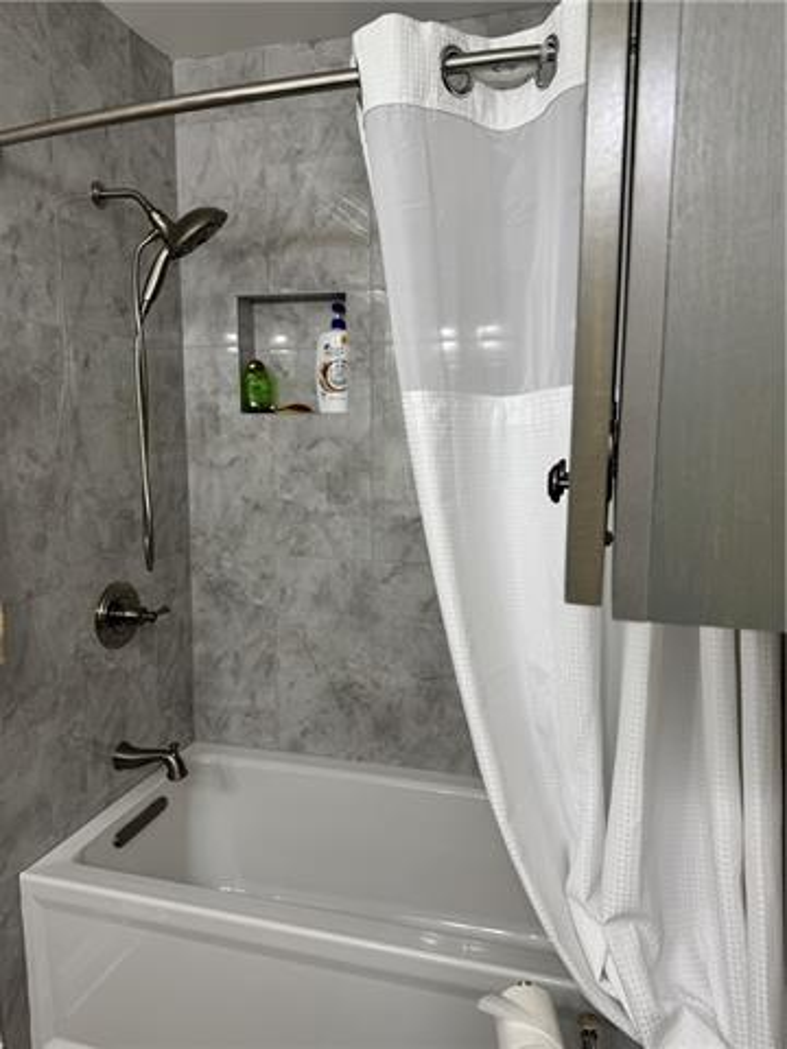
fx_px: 728
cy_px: 524
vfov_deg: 71.6
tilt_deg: -8.3
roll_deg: +0.1
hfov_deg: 56.8
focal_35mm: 24
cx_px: 394
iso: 125
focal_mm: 6.76
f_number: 1.78
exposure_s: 1/60
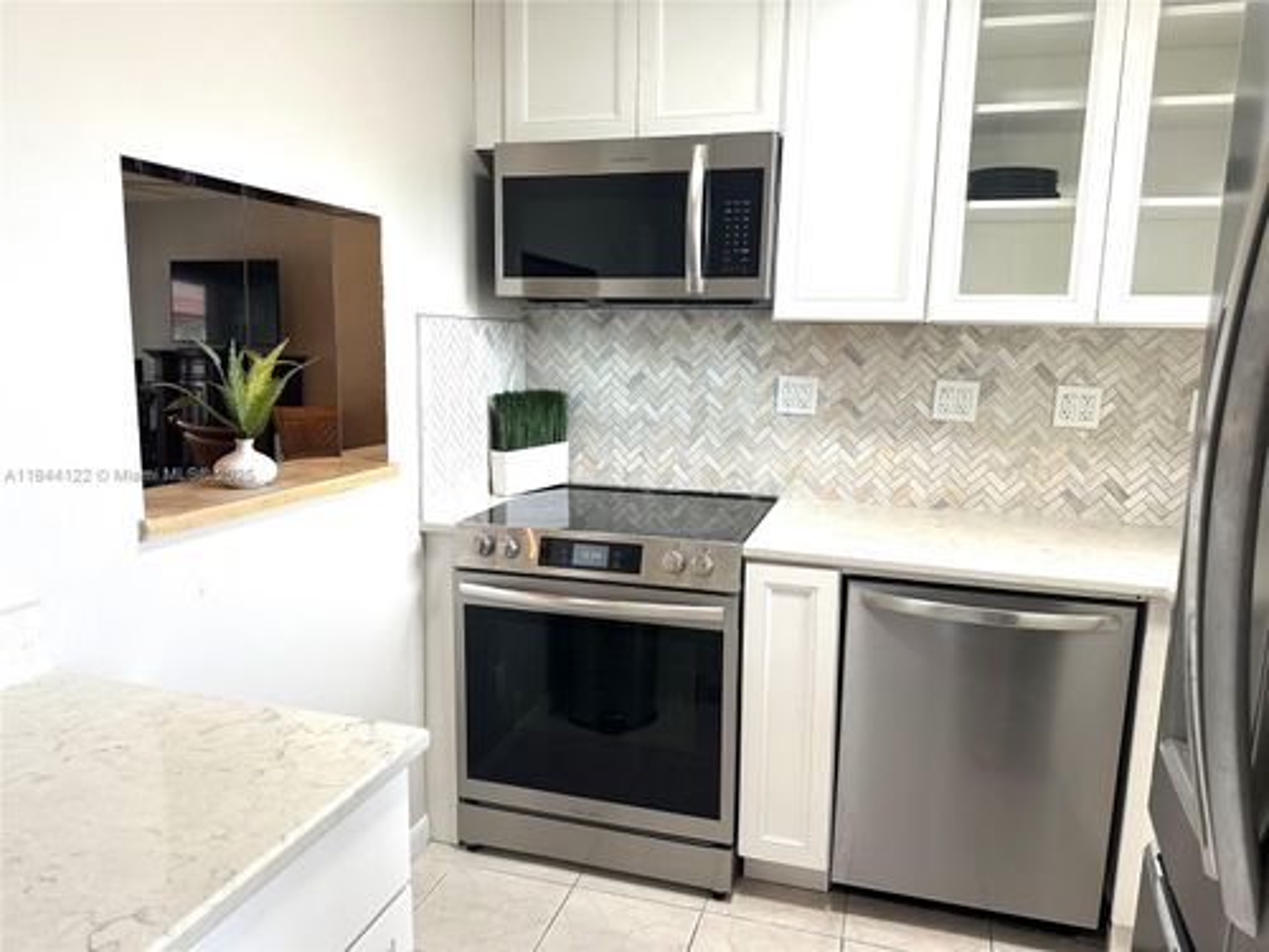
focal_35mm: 24
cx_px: 634
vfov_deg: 56.8
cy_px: 476
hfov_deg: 71.6
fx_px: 880
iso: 160
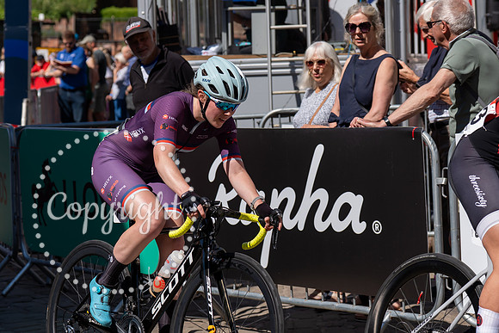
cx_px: 247
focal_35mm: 118
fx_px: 1638
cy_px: 92
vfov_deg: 11.6
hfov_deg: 17.3
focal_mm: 70
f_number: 4
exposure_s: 1/1250
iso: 100
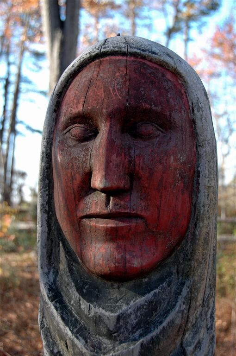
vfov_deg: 37.9
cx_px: 118
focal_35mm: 52
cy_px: 178
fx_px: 518
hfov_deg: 25.7
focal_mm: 35
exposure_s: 1/200
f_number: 4.2
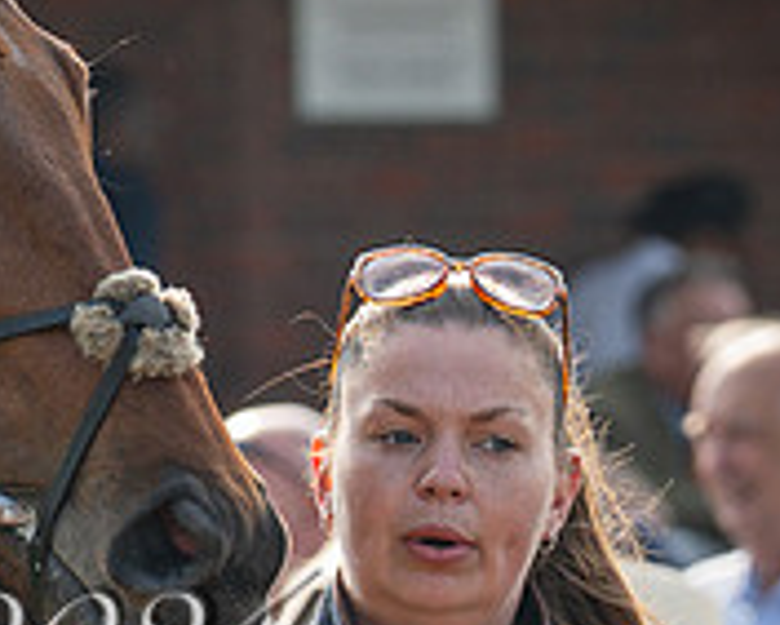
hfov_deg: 2.1
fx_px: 21181
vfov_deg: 1.7
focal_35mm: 917
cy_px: 224
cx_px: 220
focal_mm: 135
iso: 80
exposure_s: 1/400
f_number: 4
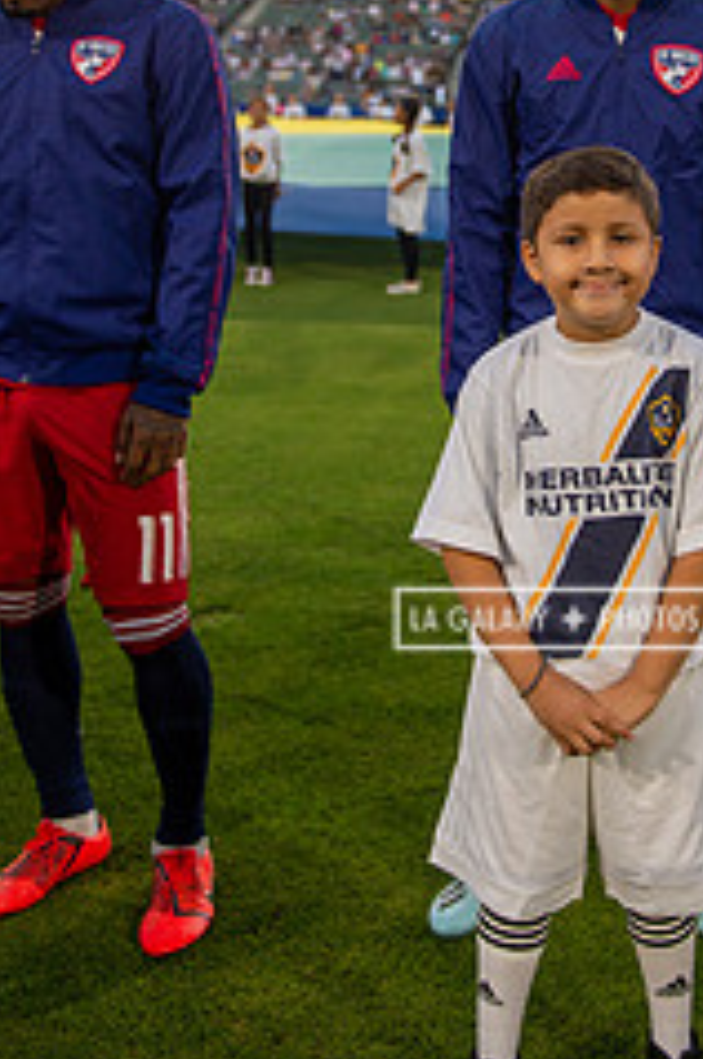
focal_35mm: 53
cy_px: 271
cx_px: 556
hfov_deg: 25.0
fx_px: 1557
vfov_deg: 36.7
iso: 320
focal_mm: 28
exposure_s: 1/640
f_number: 2.8
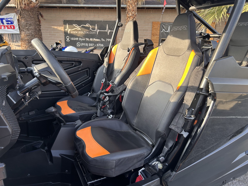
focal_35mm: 26
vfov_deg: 53.1
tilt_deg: -17.0
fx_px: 186
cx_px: 124
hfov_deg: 67.3
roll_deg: -1.9
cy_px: 93
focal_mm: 5.7
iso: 40
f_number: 1.5
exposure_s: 1/167
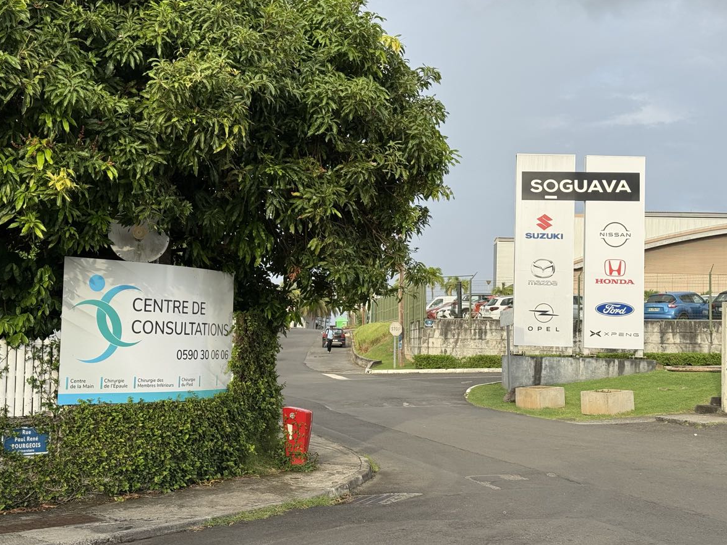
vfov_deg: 29.7
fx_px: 1029
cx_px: 357
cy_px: 275
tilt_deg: +4.0
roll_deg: -1.5
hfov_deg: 38.9
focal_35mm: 49
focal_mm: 6.76
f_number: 1.78
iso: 64
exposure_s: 1/1203
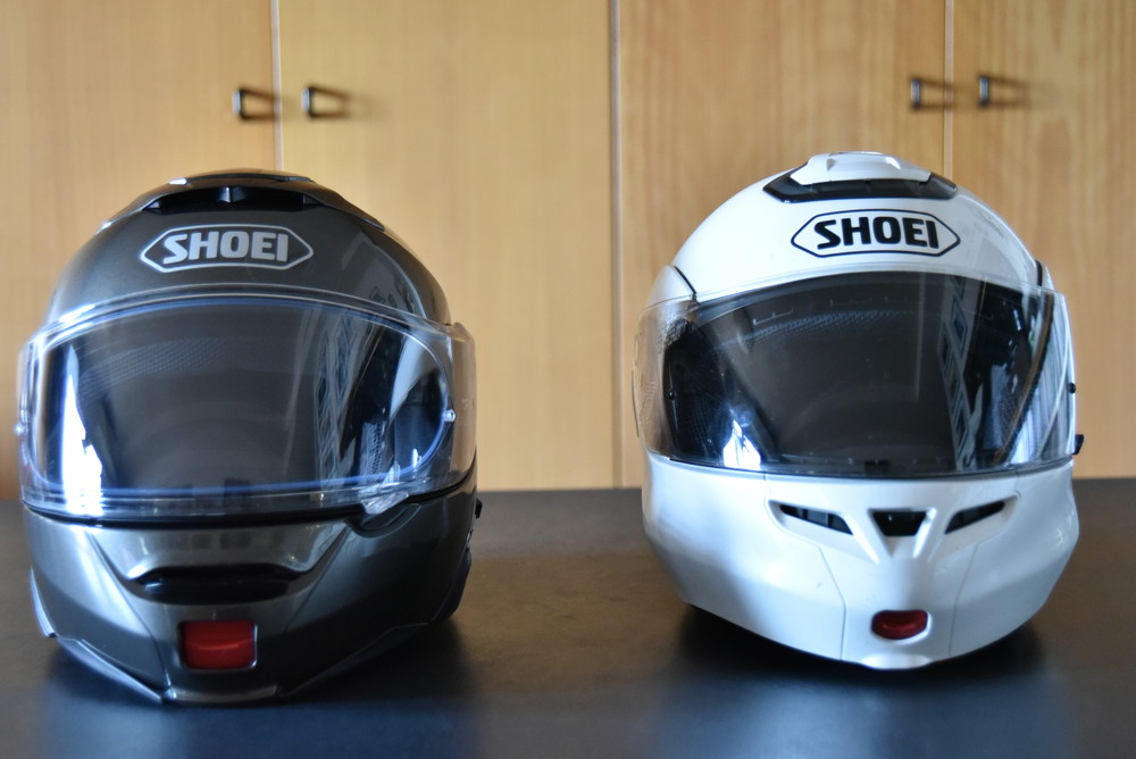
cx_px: 554
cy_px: 390
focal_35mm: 54
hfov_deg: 36.8
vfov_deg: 25.1
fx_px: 1705
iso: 5000
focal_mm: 45
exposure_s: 1/160
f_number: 3.5
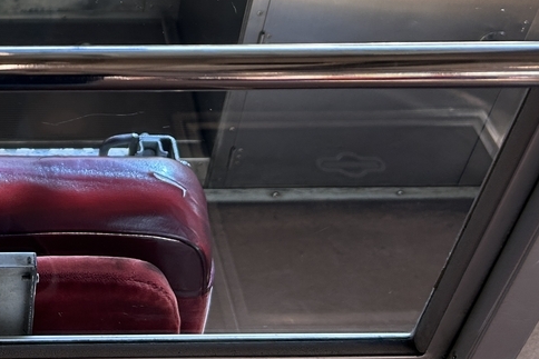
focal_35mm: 67
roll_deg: +0.1
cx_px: -61
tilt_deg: -33.9
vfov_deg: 19.0
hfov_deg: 27.4
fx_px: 1003
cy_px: -97
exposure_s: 1/364
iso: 50
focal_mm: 5.7
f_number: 1.5
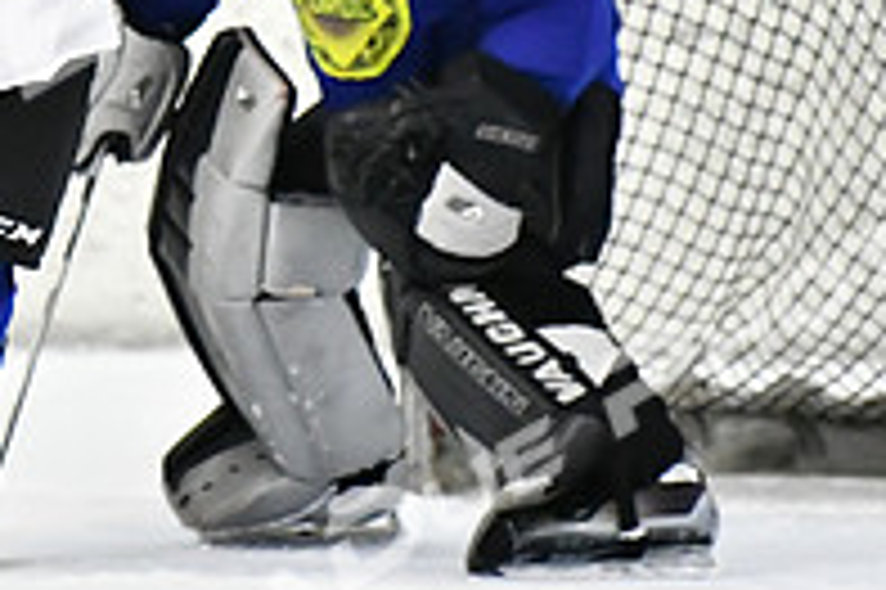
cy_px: 52
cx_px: -63
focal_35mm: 883
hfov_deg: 2.3
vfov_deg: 1.6
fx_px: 21713
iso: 6400
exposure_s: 1/1600
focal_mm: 200
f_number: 2.8
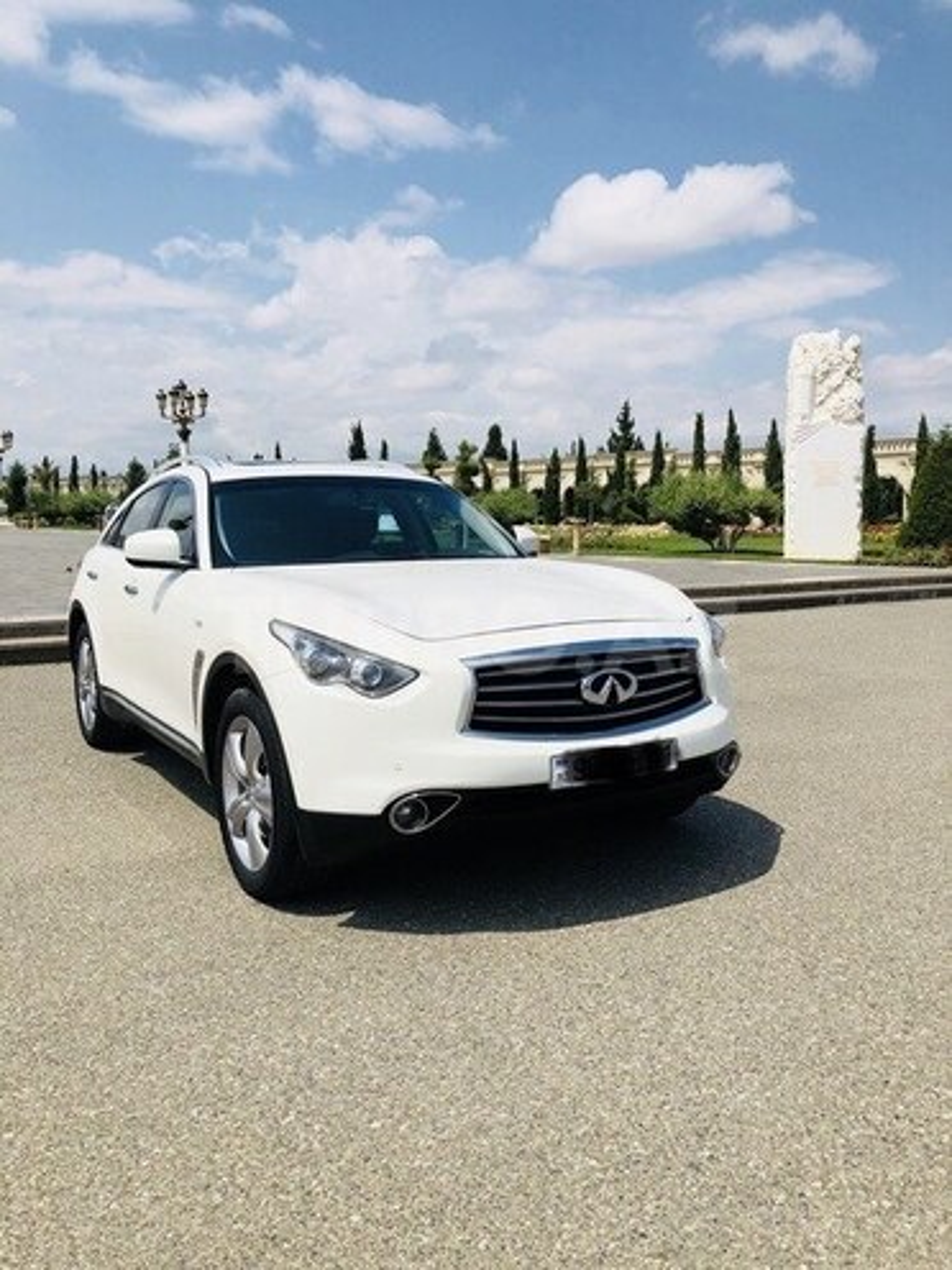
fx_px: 1027
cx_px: 476
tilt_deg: -4.1
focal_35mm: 28
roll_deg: +0.2
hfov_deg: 49.7
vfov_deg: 63.4
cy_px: 635
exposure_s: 1/4808
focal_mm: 4
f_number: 1.8
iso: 25
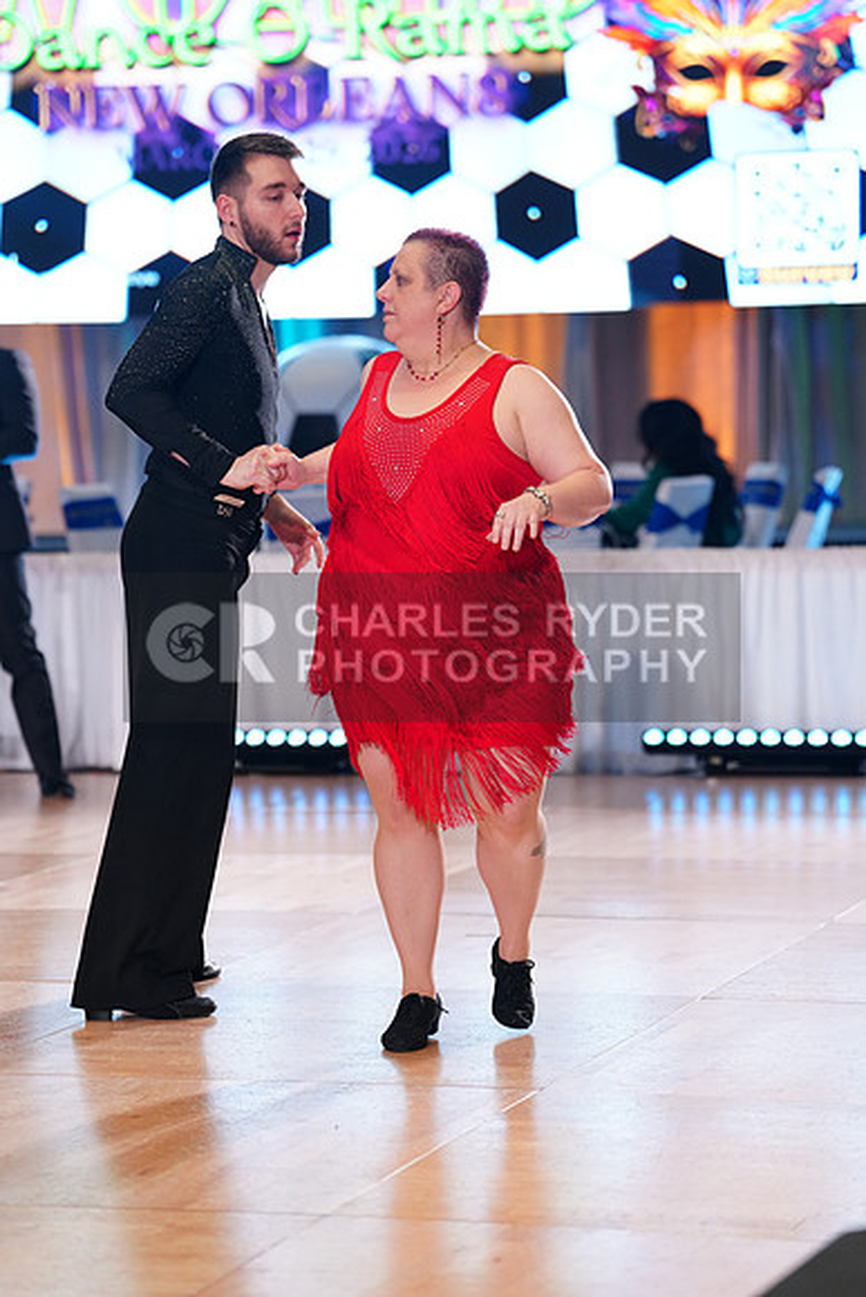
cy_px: 648
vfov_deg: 17.8
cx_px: 433
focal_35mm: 115
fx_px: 4147
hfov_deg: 11.9
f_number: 2.8
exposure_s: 1/640
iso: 2000
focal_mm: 115
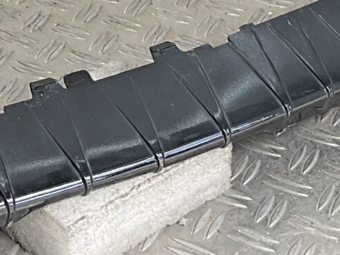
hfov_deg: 12.9
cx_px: -37
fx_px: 1473
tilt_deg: -18.8
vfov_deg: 8.9
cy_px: -359
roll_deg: +0.6
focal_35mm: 150
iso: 16
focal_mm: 3
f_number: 1.8
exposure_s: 1/217
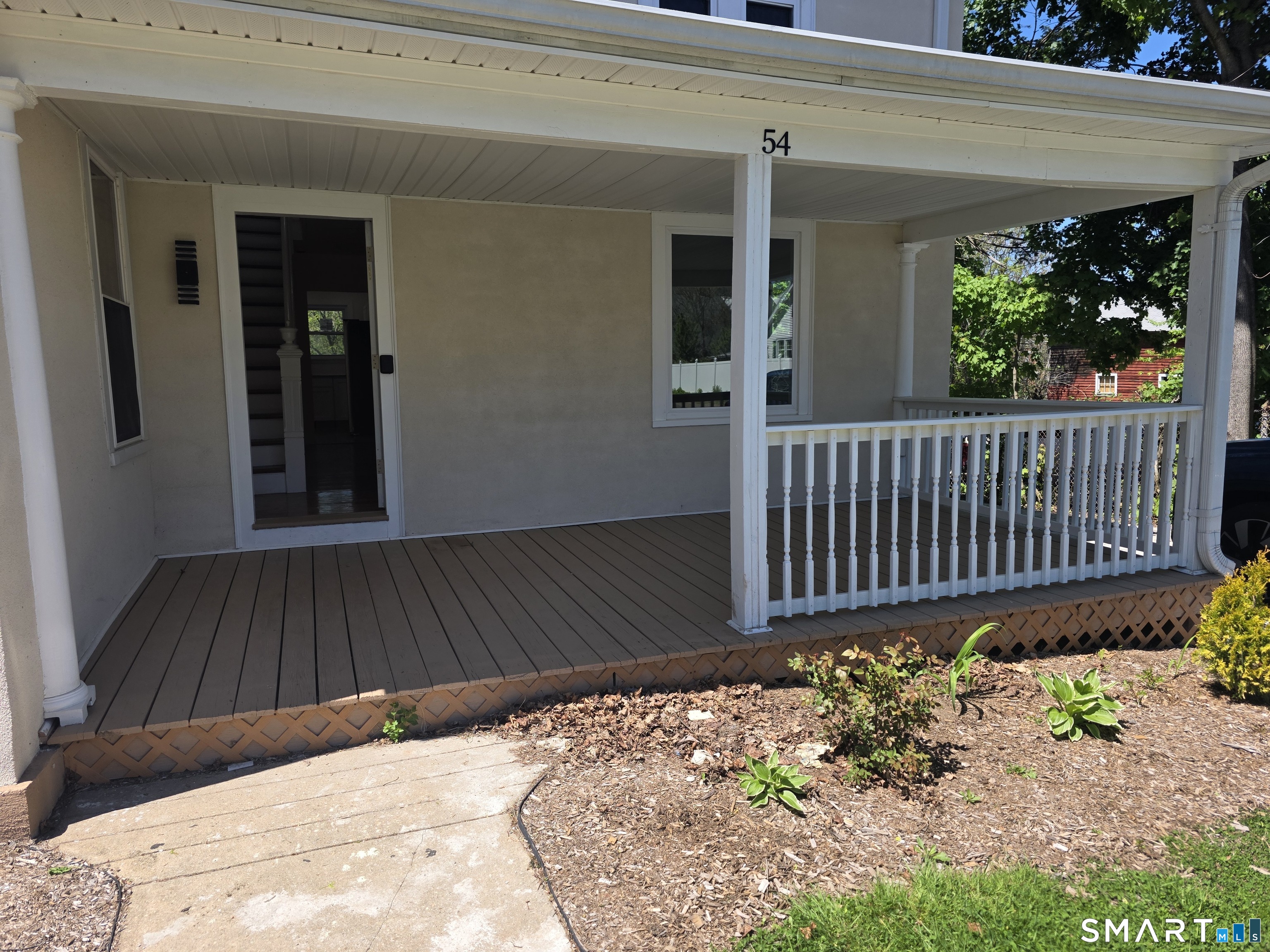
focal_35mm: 23
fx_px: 844
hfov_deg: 73.9
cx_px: 635
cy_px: 476
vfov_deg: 58.9
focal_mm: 6.3
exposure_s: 1/3589
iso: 80
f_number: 1.7
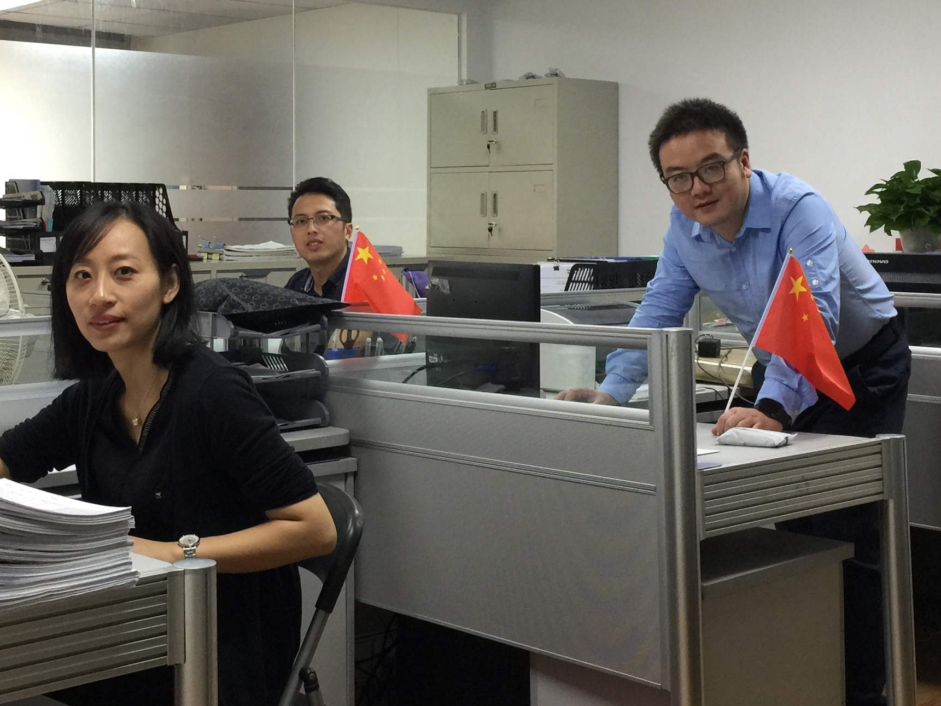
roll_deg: -1.0
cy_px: 219
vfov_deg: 26.4
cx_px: 432
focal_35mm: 55
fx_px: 1495
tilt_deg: -0.5
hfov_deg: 34.9
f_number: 2.2
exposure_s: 1/33
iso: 64
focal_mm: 4.15
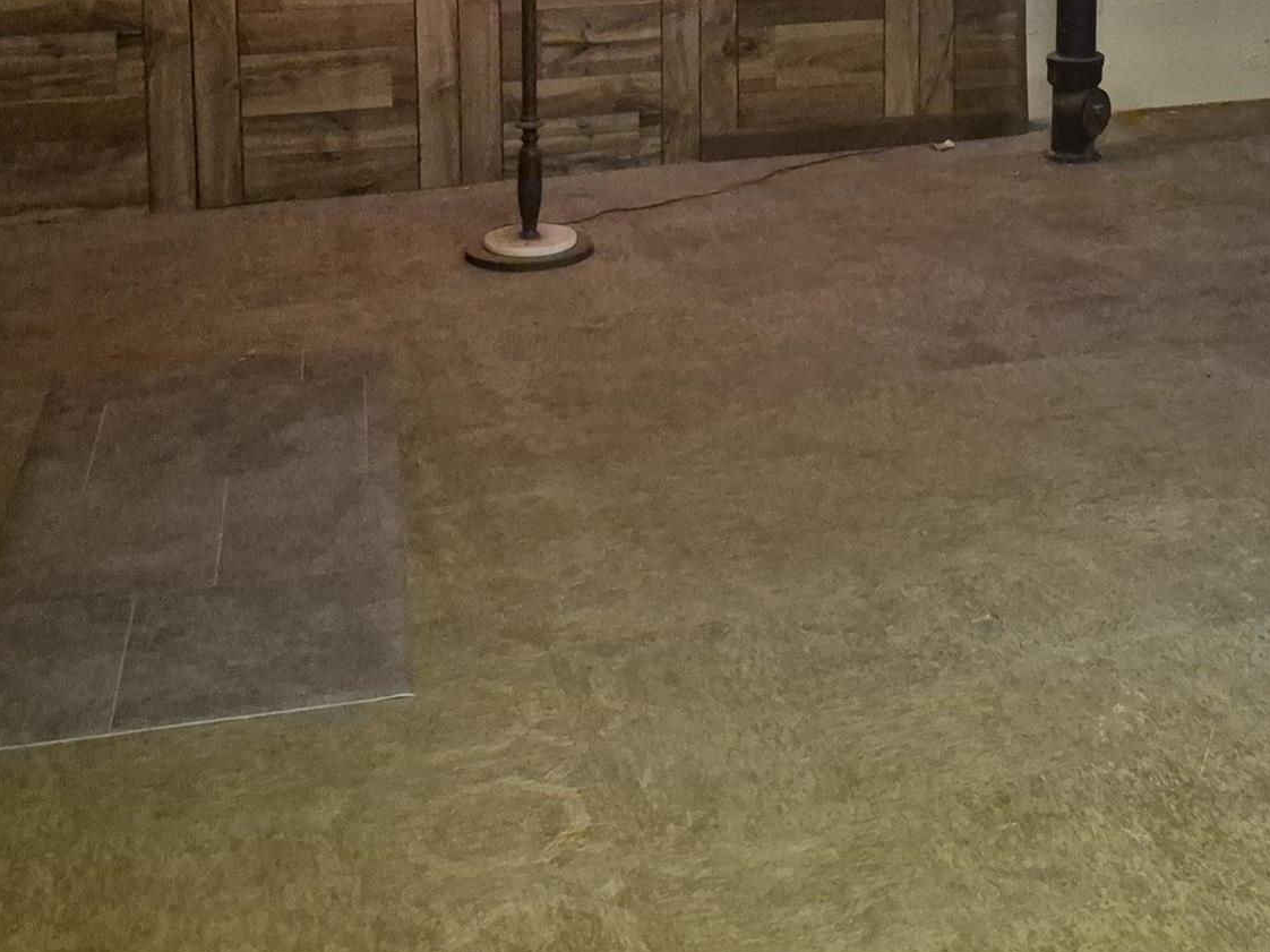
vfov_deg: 22.1
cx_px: 1138
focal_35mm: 63
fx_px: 2311
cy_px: -83
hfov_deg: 29.5
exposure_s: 1/120
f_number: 1.8
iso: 2500
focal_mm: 5.4
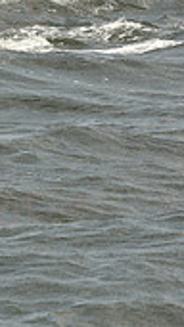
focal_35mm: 356
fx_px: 3092
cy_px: -41
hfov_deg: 3.4
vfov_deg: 6.0
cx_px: -276
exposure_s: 1/800
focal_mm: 100
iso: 250
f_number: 10
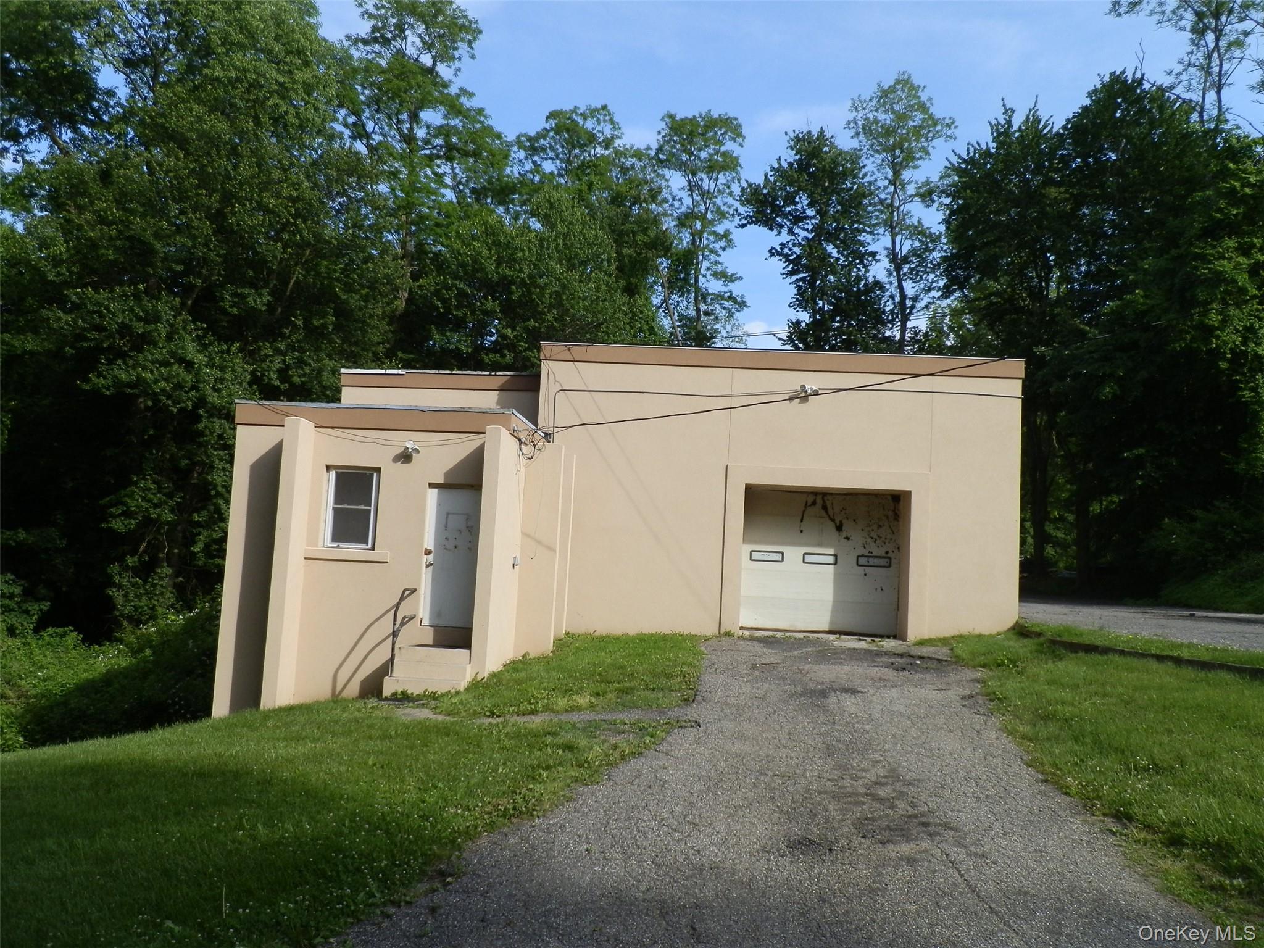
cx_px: 632
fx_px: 1022
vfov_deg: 49.7
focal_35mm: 28
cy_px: 474
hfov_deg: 63.4
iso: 80
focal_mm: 5
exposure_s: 1/800
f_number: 3.3
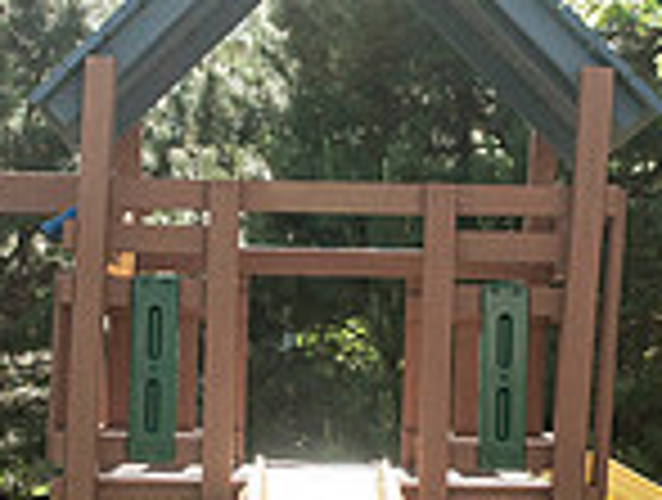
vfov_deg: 14.4
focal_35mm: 102
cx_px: 342
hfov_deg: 19.2
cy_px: 435
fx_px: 1955
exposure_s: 1/2000
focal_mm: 18
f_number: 5
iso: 400
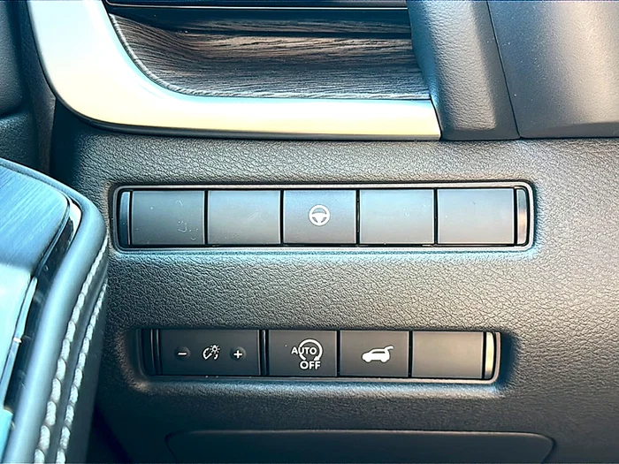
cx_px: 310
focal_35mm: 36
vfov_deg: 39.7
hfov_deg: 51.4
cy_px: 232
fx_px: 644
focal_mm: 6.86
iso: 100
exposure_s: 1/80
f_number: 1.78
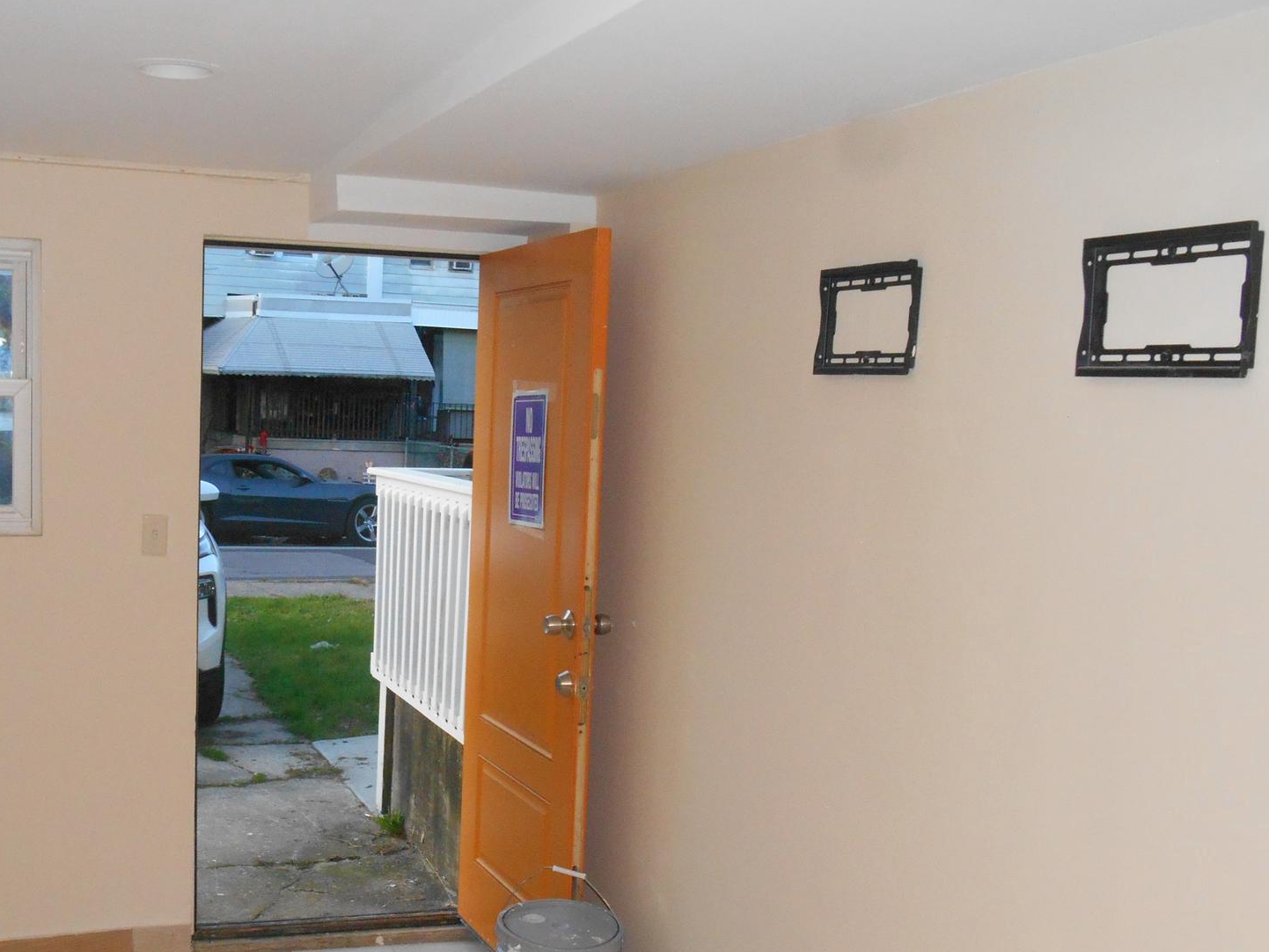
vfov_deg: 32.7
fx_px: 1613
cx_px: 426
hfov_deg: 42.4
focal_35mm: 44
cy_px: 596
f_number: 3.6
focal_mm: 5.5
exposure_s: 1/25
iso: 450
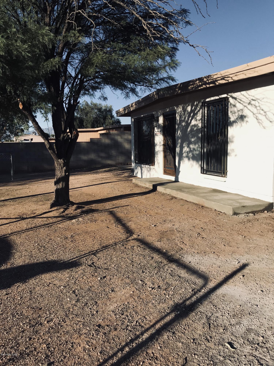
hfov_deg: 49.7
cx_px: 137
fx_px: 296
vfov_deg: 63.4
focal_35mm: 28
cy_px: 183
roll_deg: +0.9
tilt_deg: -7.3
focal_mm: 3.99
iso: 20
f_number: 1.8
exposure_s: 1/2457
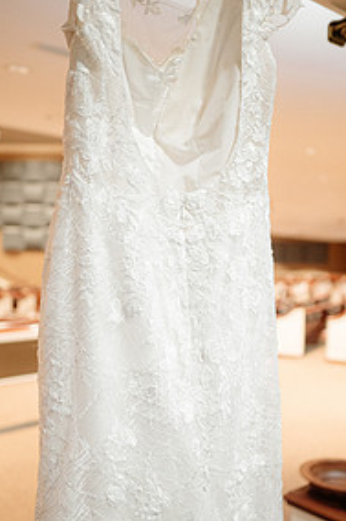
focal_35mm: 38
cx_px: 178
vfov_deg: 50.3
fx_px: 548
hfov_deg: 35.0
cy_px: 317
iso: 1000
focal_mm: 24
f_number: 1.8
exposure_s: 1/160
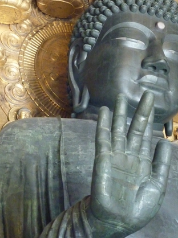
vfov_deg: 16.6
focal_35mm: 119
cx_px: 124
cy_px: 98
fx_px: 818
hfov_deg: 12.4
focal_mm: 13.7
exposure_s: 1/13
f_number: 4.2
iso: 800
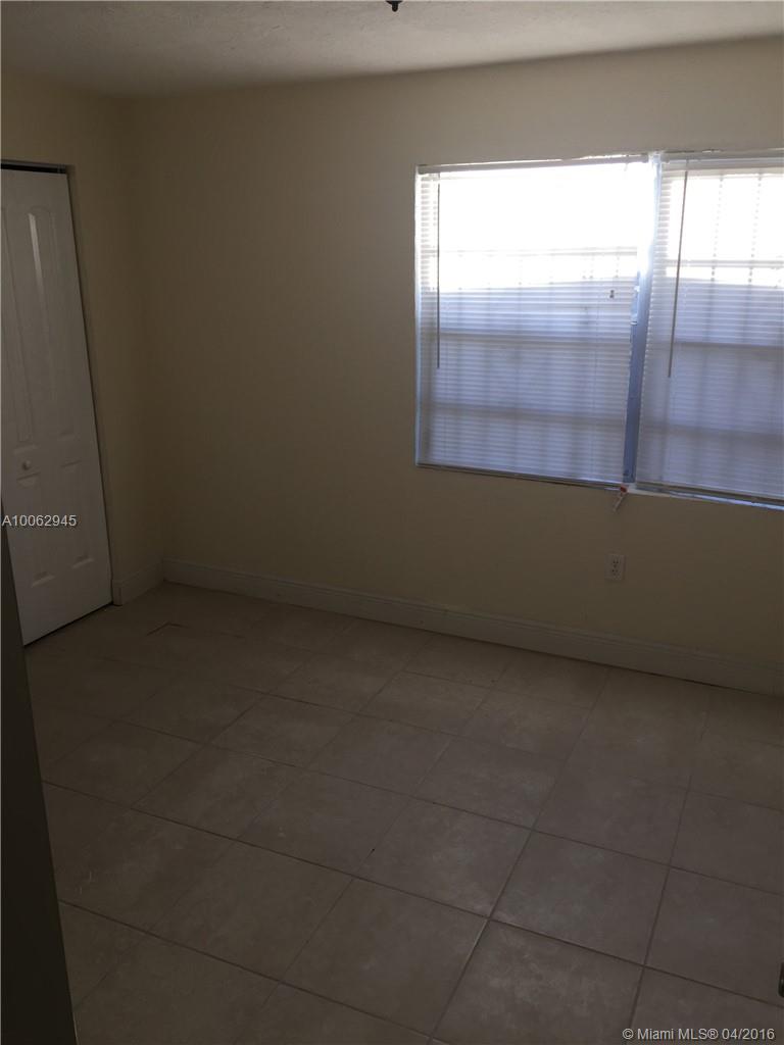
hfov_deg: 48.2
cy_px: 522
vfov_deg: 61.7
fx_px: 876
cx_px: 392
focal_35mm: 29
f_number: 2.2
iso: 32
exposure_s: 1/120
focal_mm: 4.15
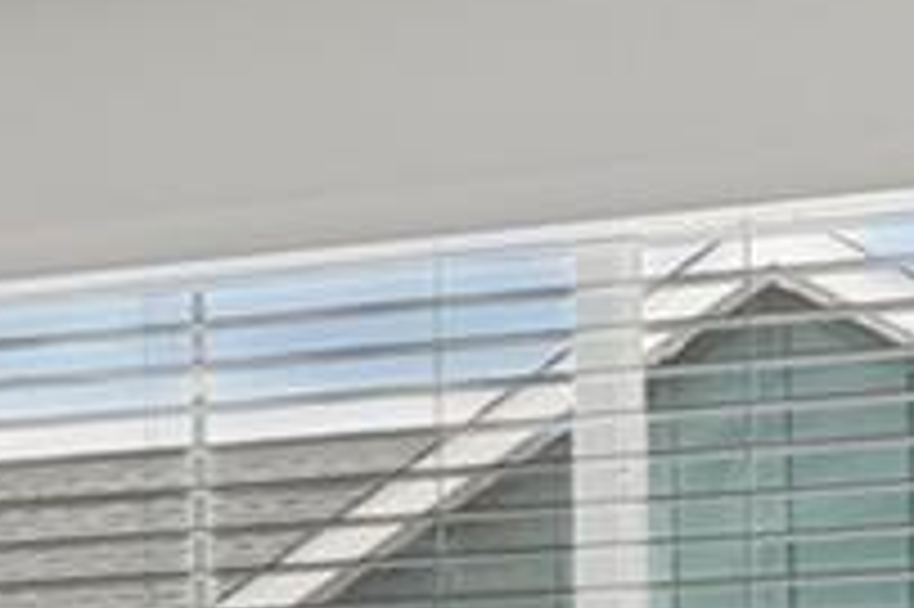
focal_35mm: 130
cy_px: 1180
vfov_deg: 9.8
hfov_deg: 13.4
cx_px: -937
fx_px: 3296
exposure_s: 1/30
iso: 200
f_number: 8
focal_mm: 11
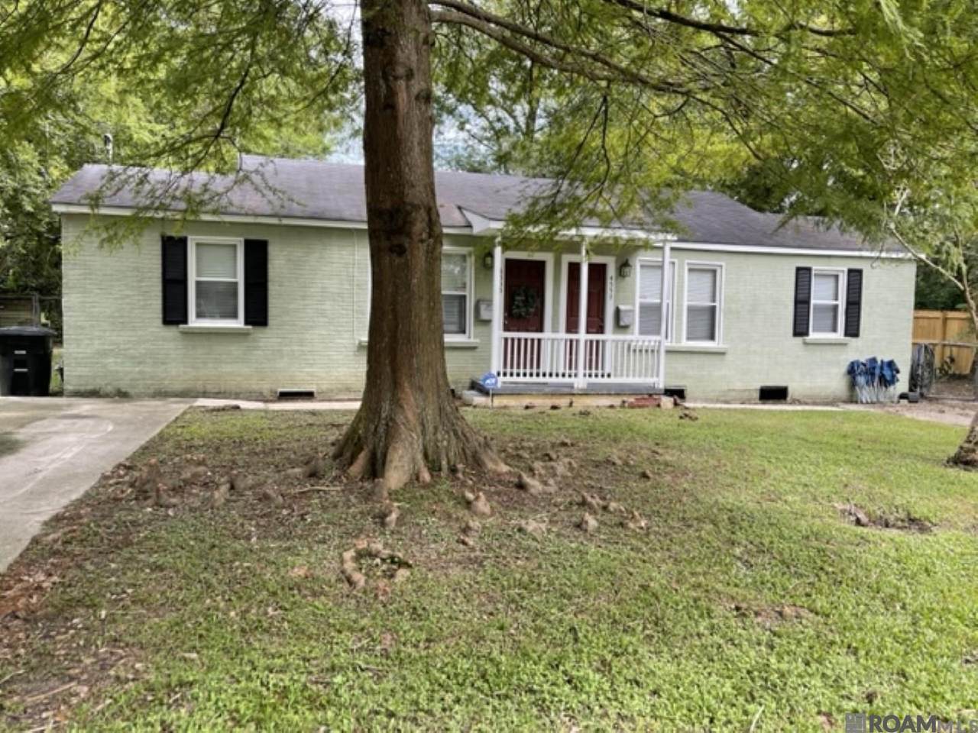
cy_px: 366
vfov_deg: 53.1
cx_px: 489
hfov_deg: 67.3
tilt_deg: -5.6
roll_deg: -1.8
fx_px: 735
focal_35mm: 26
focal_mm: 5.1
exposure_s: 1/472
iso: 32
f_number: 1.6
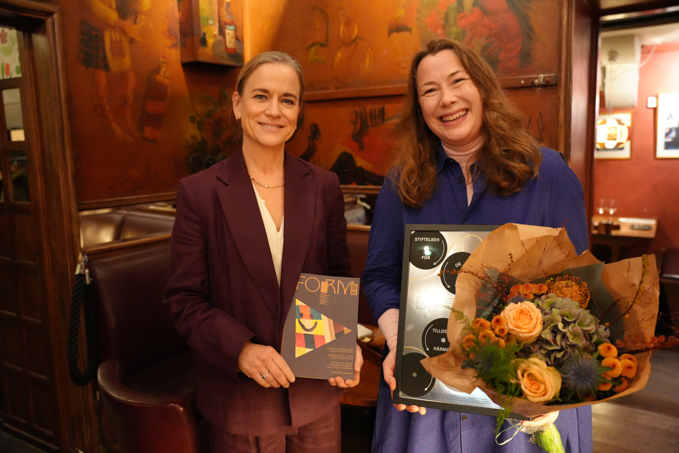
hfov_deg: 63.3
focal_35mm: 29
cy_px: 226
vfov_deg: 44.7
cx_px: 340
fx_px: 551
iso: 12800
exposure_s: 1/160
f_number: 3.2
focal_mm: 29.2
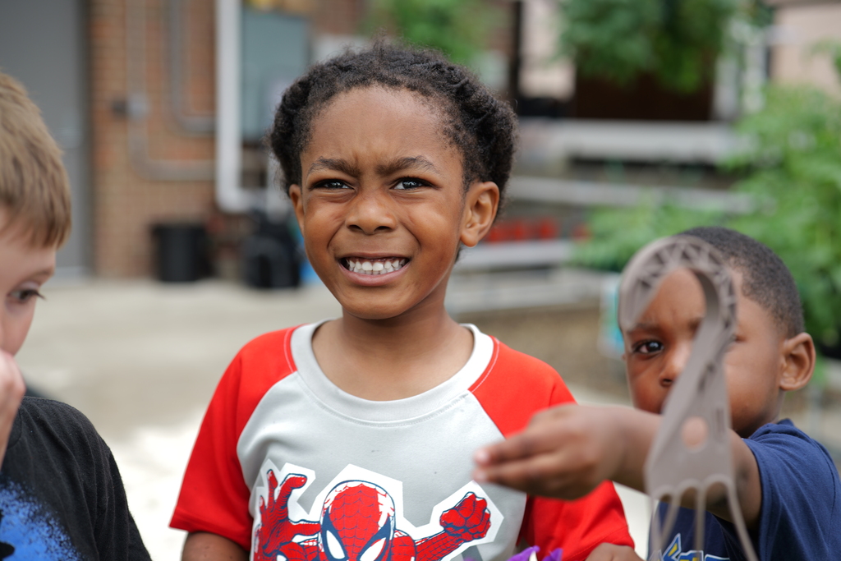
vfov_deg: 27.0
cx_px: 420
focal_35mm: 50
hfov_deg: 39.6
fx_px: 1168
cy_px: 280
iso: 50
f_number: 2.8
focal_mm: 50
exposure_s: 1/50
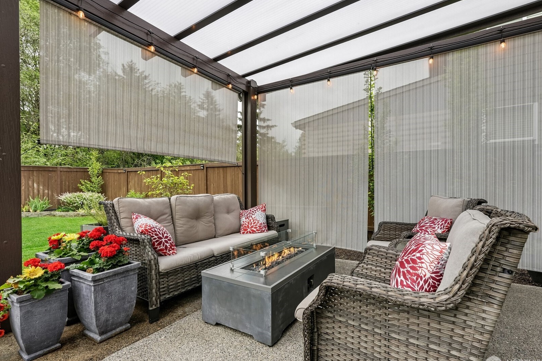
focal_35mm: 17
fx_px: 256
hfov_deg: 93.3
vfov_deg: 70.4
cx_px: 280
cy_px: 186
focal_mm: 16
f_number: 8
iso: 400
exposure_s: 1/125
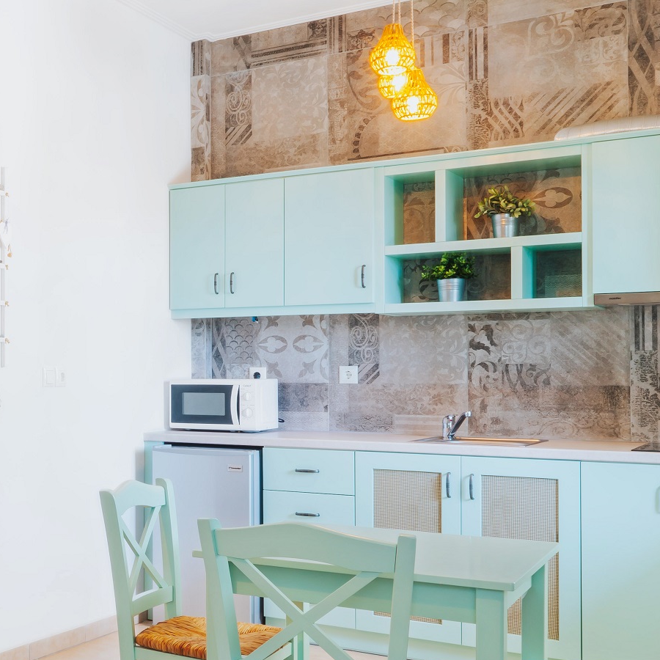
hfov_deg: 29.2
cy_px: 358
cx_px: -117
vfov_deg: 33.4
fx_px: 1100
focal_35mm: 51
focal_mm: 18
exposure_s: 1.6
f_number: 11
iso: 100
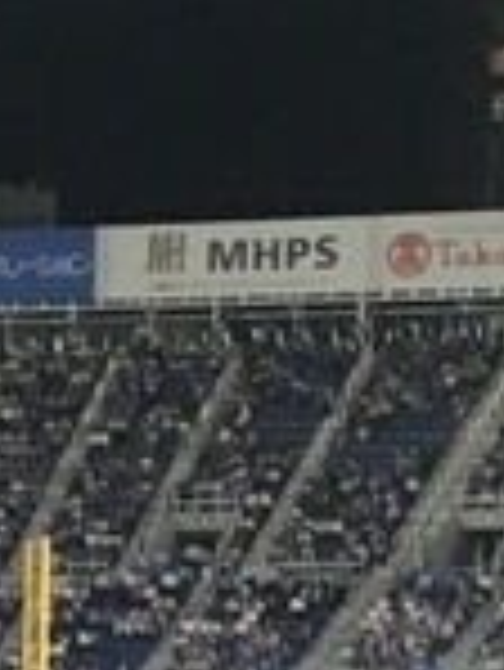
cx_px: -936
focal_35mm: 233
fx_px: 4517
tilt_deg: -1.8
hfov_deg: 6.0
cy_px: 863
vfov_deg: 8.4
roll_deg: -1.2
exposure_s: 1/30
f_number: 2.2
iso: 40
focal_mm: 4.15
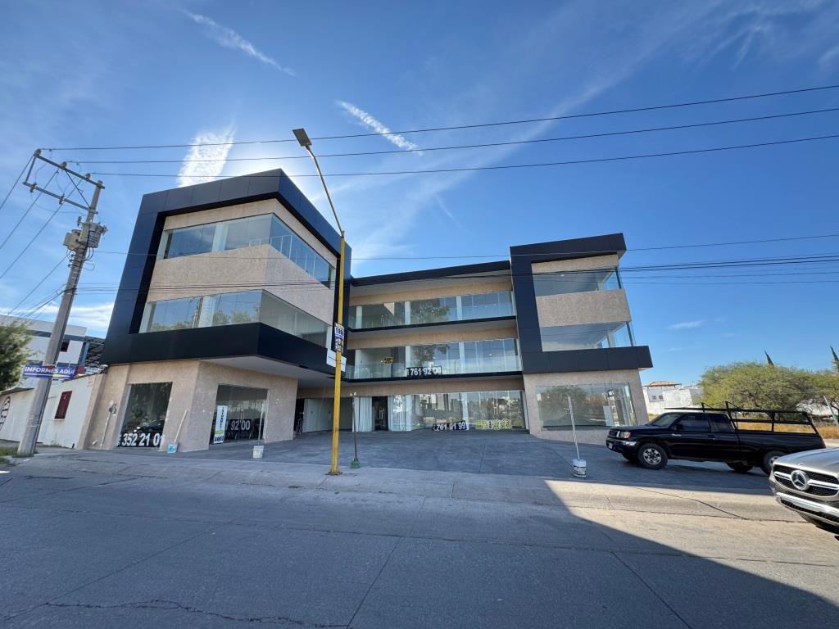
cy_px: 314
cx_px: 420
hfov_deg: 102.1
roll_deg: +2.0
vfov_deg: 85.7
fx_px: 339
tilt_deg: +17.4
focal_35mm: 14
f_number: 2.2
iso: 40
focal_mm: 2.22
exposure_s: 1/561
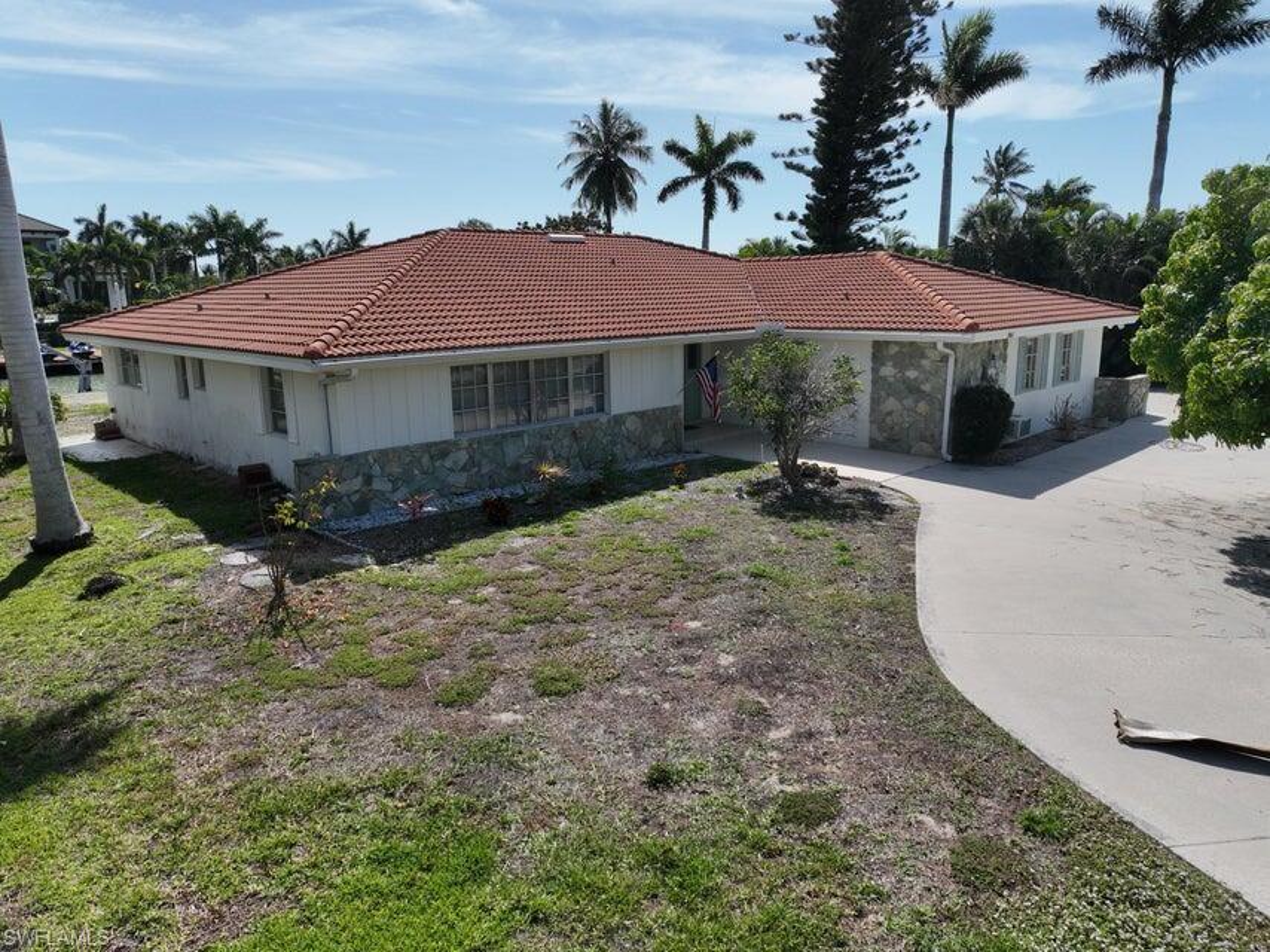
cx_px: 635
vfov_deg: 56.8
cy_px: 476
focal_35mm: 24
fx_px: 880
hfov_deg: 71.6
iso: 140
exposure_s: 1/3200
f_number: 2.8
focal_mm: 12.29
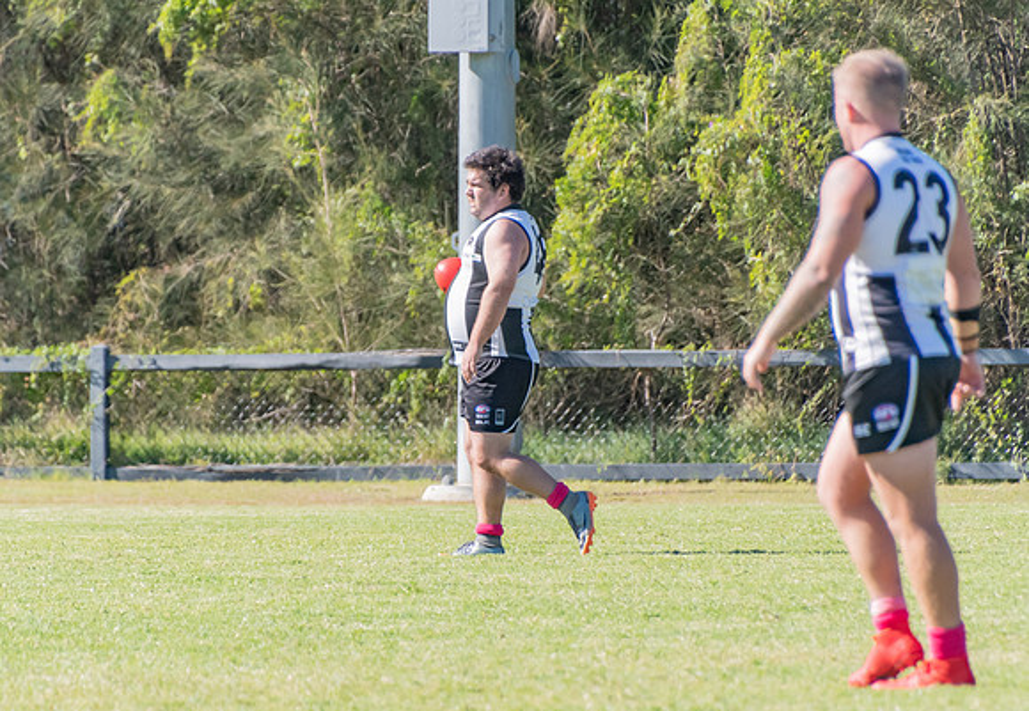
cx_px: 450
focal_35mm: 755
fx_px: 21814
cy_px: 277
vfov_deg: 1.9
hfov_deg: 2.7
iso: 800
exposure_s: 1/2000
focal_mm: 400
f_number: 6.3
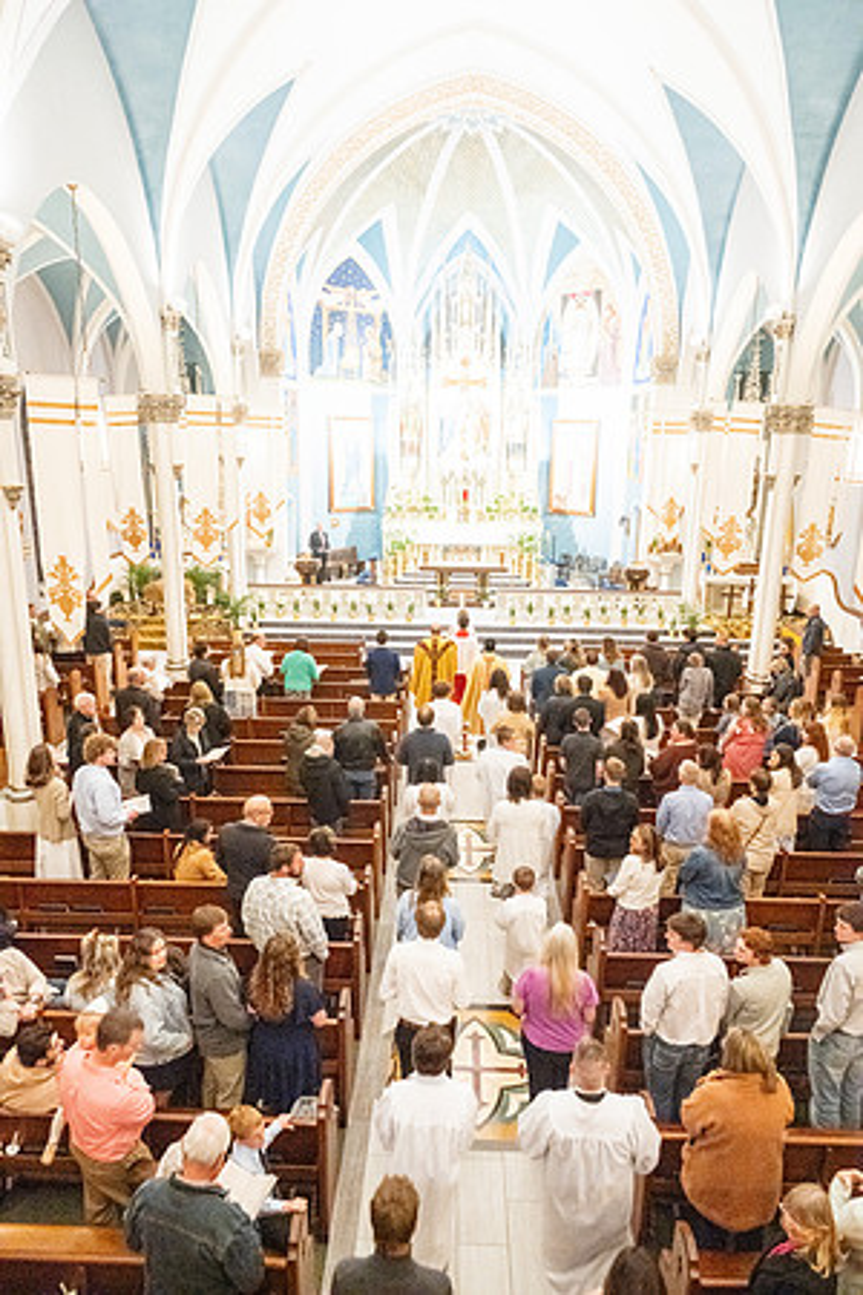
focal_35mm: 24
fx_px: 863
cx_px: 432
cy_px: 648
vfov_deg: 73.7
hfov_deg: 53.1
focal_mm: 24
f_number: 6.3
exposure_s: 1/60
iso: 5000
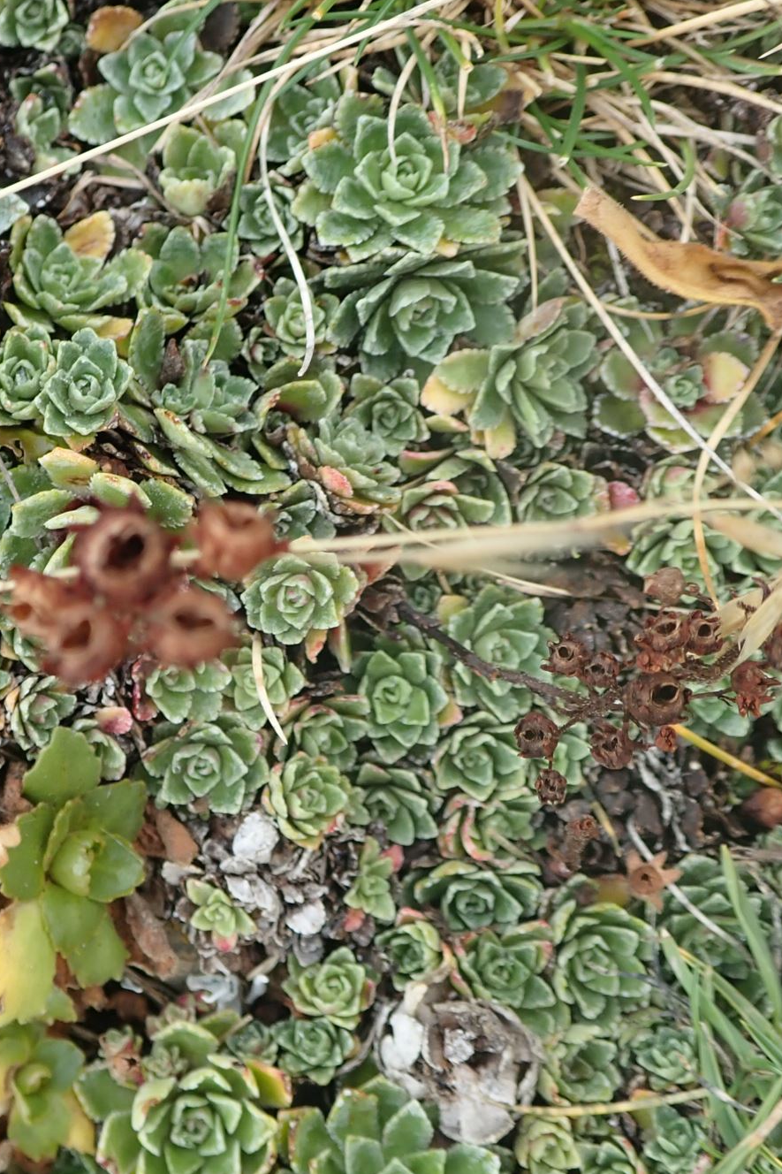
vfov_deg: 41.9
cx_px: 149
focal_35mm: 47
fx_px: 1532
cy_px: 590
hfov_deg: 28.0
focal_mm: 5.5
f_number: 3.2
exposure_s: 1/160
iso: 100
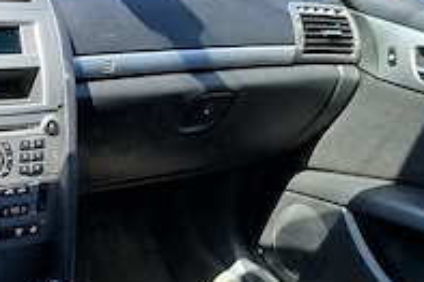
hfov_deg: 24.9
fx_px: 894
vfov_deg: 17.9
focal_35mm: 76
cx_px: -37
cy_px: 177
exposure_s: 1/243
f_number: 1.7
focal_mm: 5.31
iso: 50
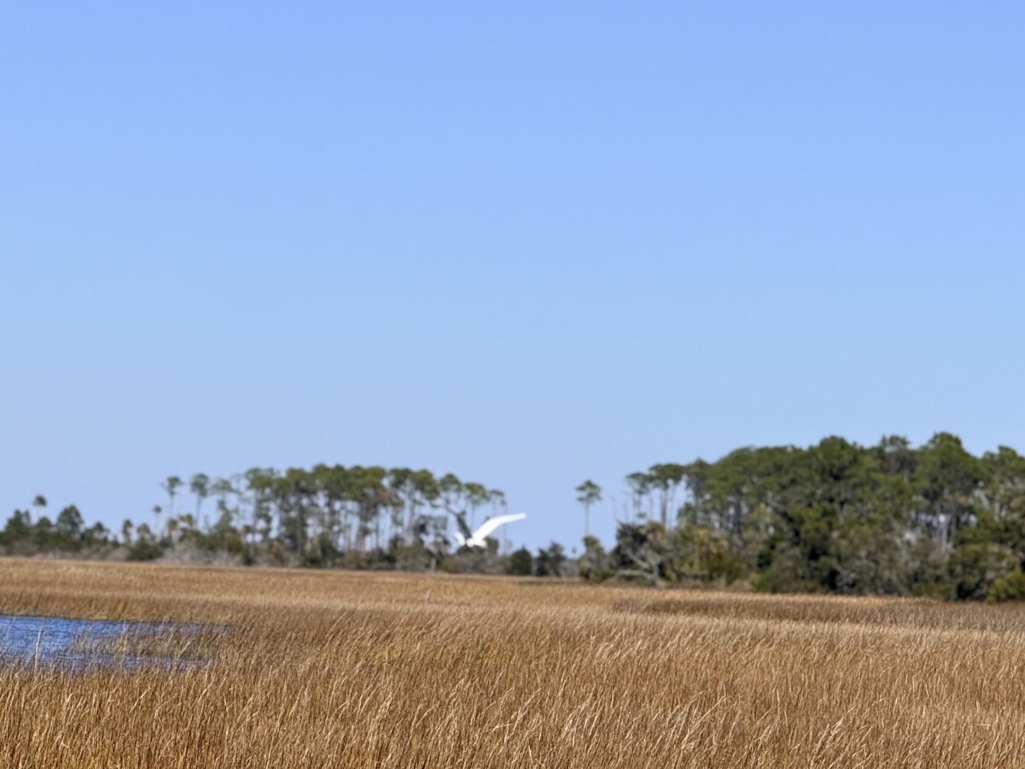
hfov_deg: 9.4
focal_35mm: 211
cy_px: 579
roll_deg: -2.6
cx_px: 288
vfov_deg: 7.0
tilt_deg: +0.6
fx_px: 6249
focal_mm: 15.66
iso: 50
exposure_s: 1/2439
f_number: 2.8
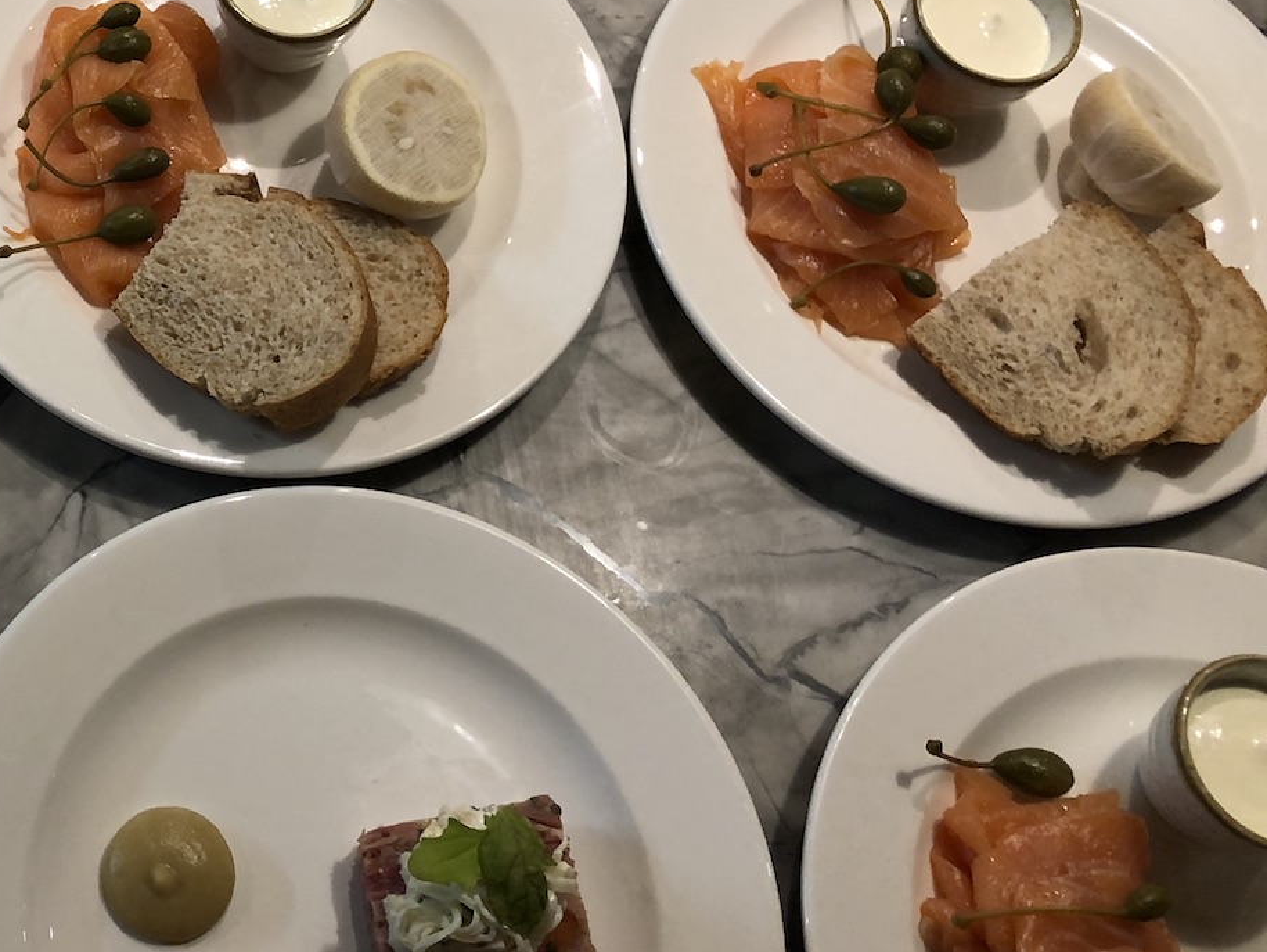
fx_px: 1904
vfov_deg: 27.8
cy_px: 297
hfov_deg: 34.5
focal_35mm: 52
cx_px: 96
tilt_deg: -65.0
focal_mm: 3.99
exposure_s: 1/17
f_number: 1.8
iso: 40
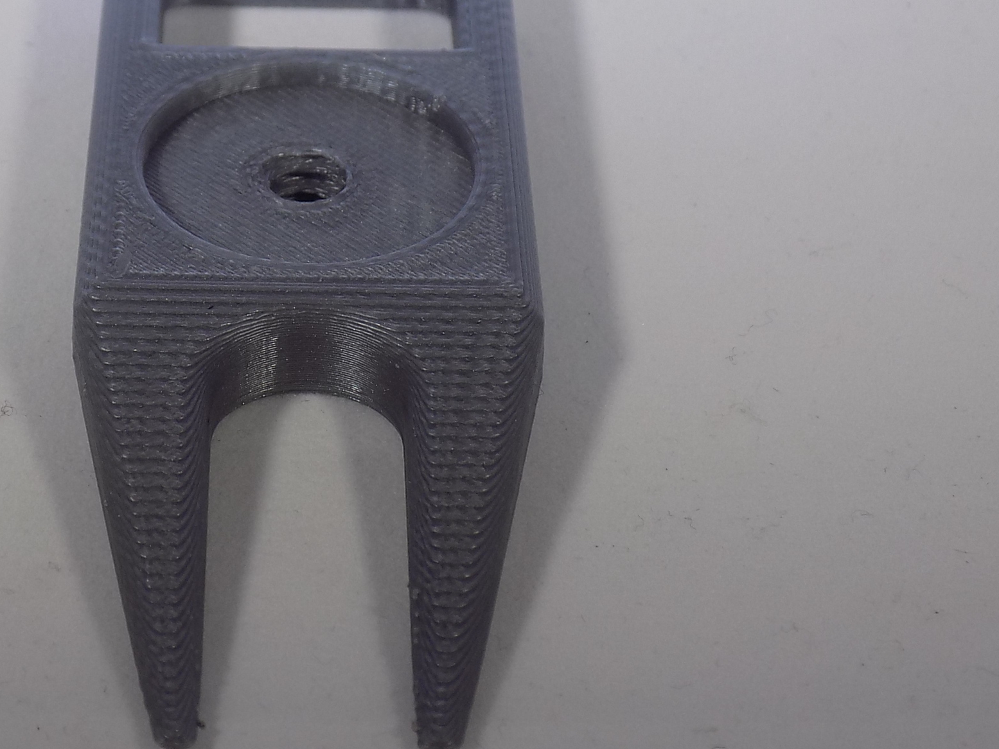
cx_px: 312
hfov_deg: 20.6
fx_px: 2741
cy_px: 265
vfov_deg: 15.5
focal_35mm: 95
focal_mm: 11.5
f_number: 4.1
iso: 80
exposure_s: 1/160
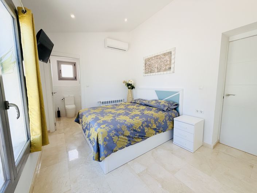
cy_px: 96
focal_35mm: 14
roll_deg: +0.7
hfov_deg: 102.1
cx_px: 128
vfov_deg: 85.6
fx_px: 104
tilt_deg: -6.4
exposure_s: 1/121
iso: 80
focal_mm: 2.22
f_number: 2.2
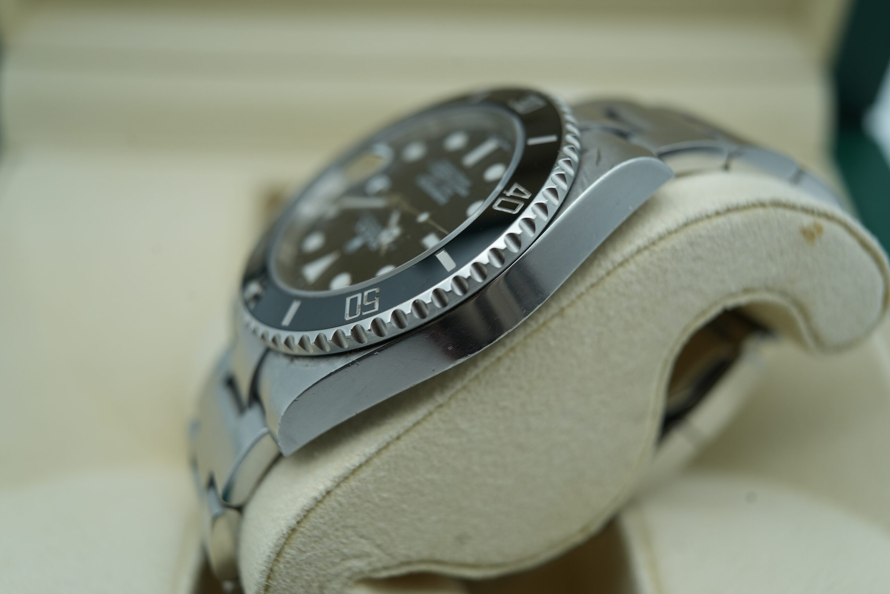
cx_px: 445
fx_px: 865
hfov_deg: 54.4
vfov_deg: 37.9
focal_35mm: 35
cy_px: 297
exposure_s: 1/250
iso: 400
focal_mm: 35
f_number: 5
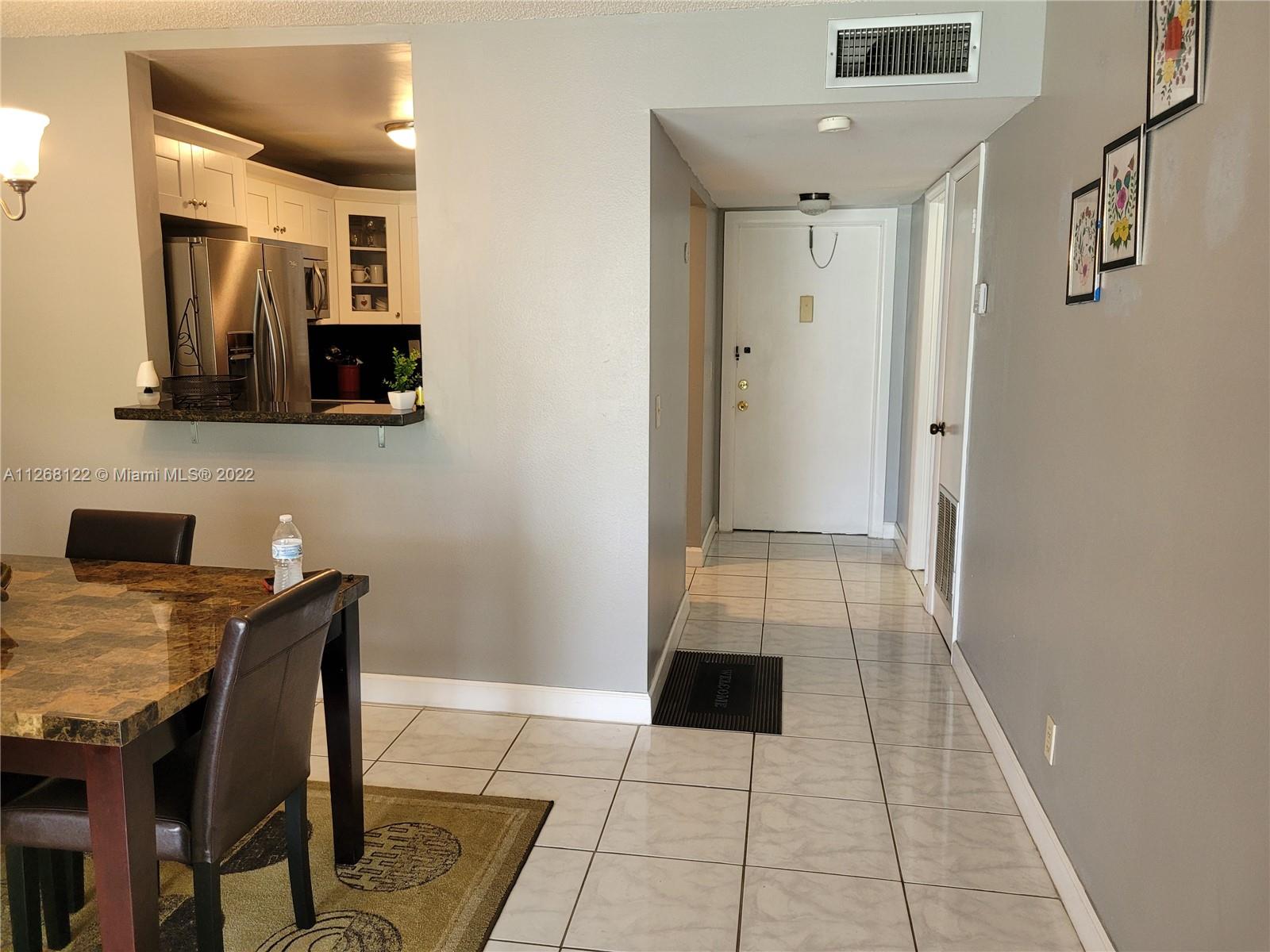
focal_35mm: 26
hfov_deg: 67.3
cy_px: 476
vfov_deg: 53.1
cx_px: 635
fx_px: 954
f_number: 1.8
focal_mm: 5.4
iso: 250
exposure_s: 1/120
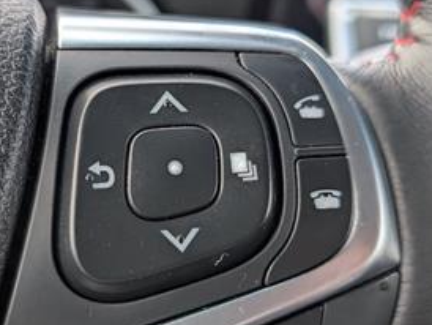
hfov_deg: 34.0
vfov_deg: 26.1
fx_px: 699
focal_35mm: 56
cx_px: 148
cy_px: 191
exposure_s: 1/2000
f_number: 1.68
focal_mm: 6.9
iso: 602
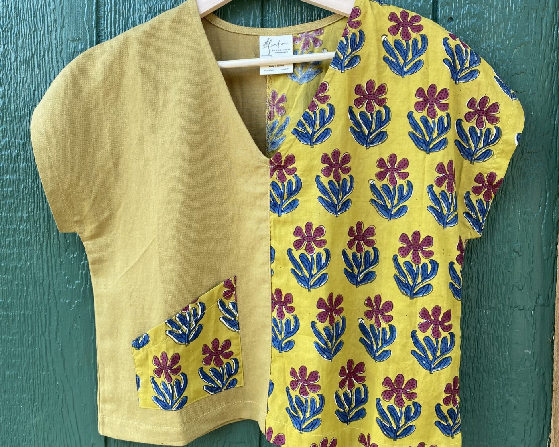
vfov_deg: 43.2
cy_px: 189
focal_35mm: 34
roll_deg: -1.2
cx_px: 278
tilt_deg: -3.9
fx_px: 563
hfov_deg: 52.8
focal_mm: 4.25
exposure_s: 1/121
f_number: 1.8
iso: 40
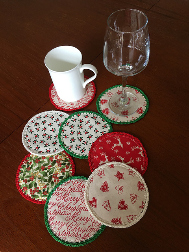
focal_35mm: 29
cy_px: 126
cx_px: 94
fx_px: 211
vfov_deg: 61.7
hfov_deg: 48.2
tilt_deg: -58.0
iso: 50
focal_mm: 4.15
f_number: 2.2
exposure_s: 1/33
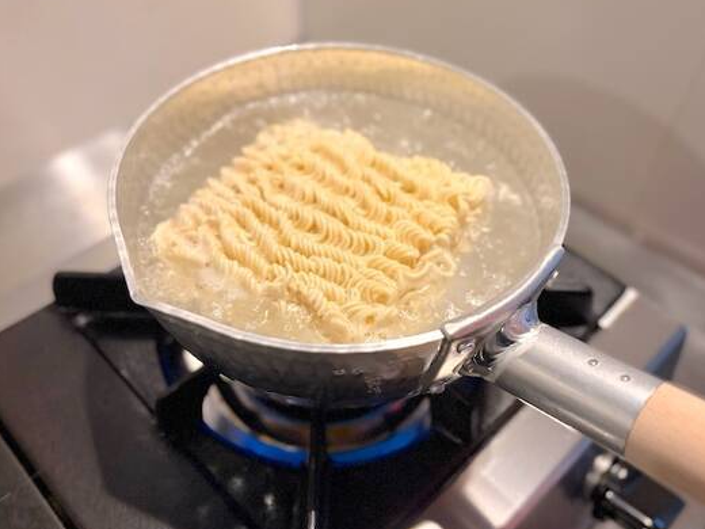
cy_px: 267
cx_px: 365
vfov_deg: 44.2
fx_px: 652
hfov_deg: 56.8
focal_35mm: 32
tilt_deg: -50.1
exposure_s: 1/42
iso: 500
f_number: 1.6
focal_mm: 5.96
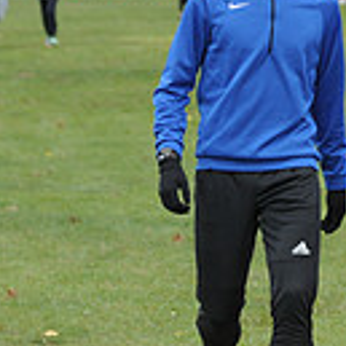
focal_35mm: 427
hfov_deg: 4.0
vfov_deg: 4.1
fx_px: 4829
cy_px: 51
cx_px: 775
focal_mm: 112
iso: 1000
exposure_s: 1/800
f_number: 6.3
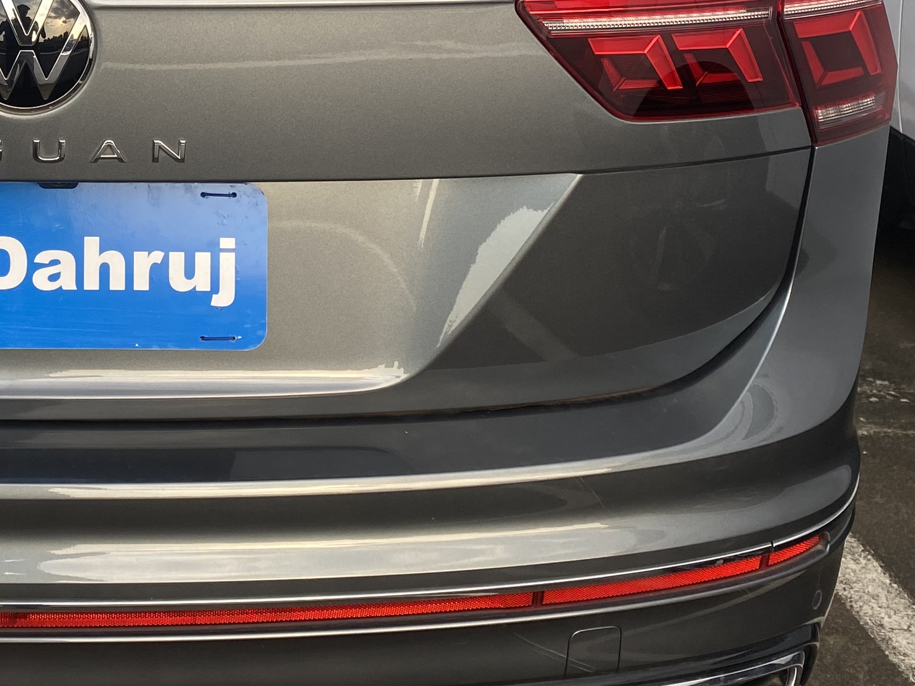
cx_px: -10
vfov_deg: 22.7
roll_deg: -1.7
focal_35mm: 63
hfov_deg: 28.7
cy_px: 73
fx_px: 1665
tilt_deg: -17.2
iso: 32
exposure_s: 1/623
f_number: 1.8
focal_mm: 4.25
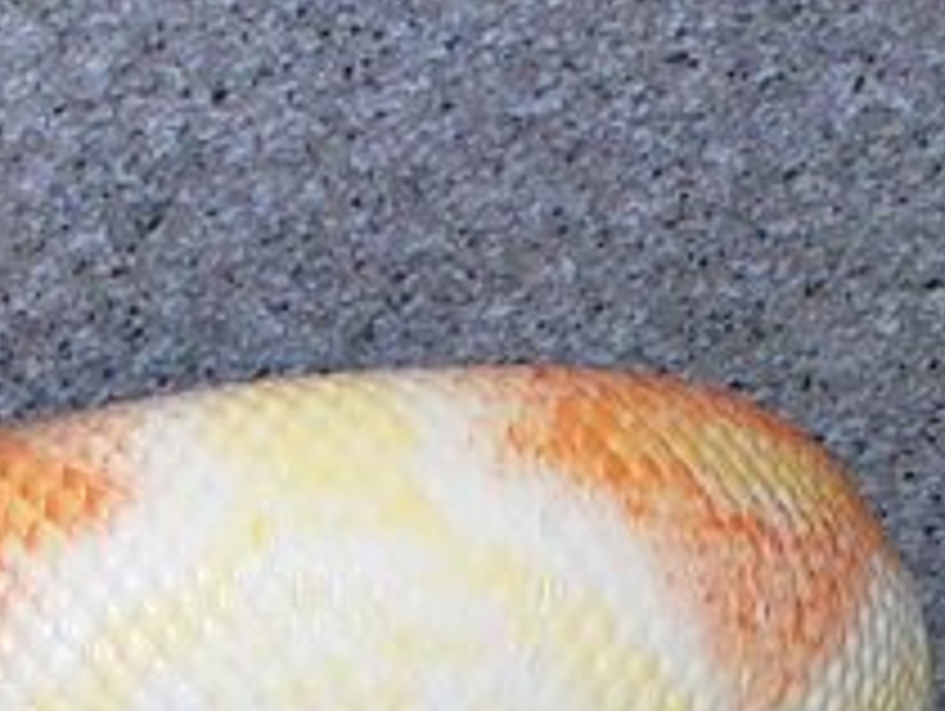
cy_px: 1580
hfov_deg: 4.7
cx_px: 900
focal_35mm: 419
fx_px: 11452
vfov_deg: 3.5
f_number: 4.2
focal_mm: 13
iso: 50
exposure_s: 1/60.1
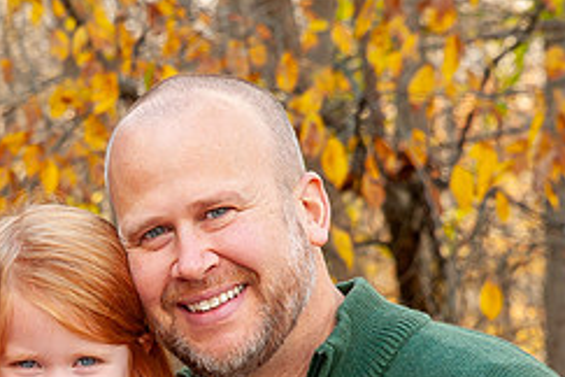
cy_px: 441
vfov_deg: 5.4
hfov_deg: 8.1
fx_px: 3986
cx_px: 78
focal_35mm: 254
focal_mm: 70
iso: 400
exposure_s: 1/160
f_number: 8
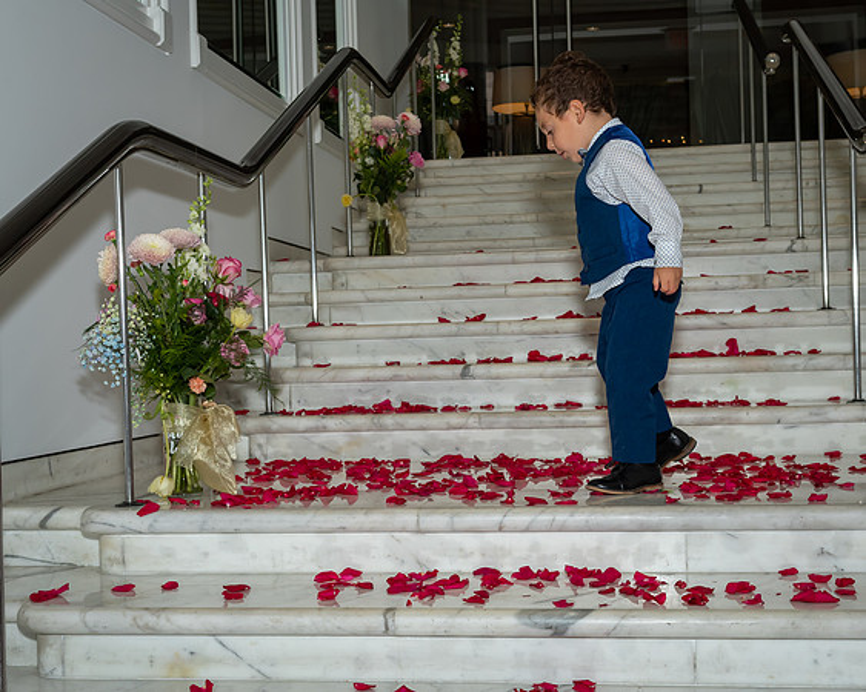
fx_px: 1436
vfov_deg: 27.1
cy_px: 365
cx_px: 388
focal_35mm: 56
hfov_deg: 33.5
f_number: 6.3
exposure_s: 1/250
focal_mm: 28
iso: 400
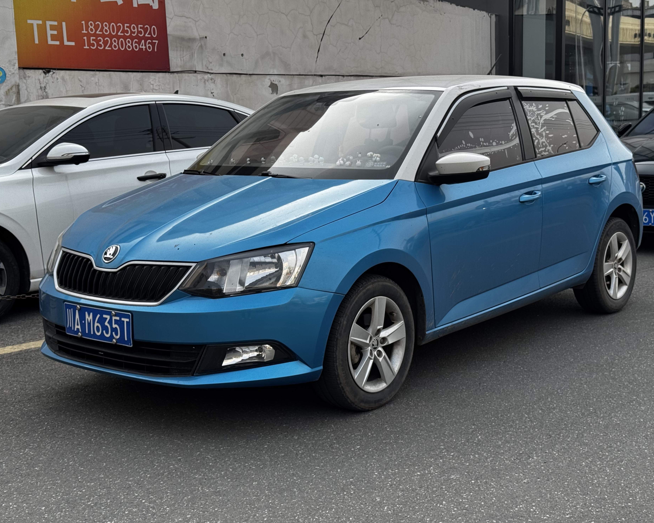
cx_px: 343
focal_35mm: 51
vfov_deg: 29.7
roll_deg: +1.7
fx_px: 987
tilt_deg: -8.7
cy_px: 261
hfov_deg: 36.6
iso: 64
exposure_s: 1/2045
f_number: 1.78
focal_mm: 6.76
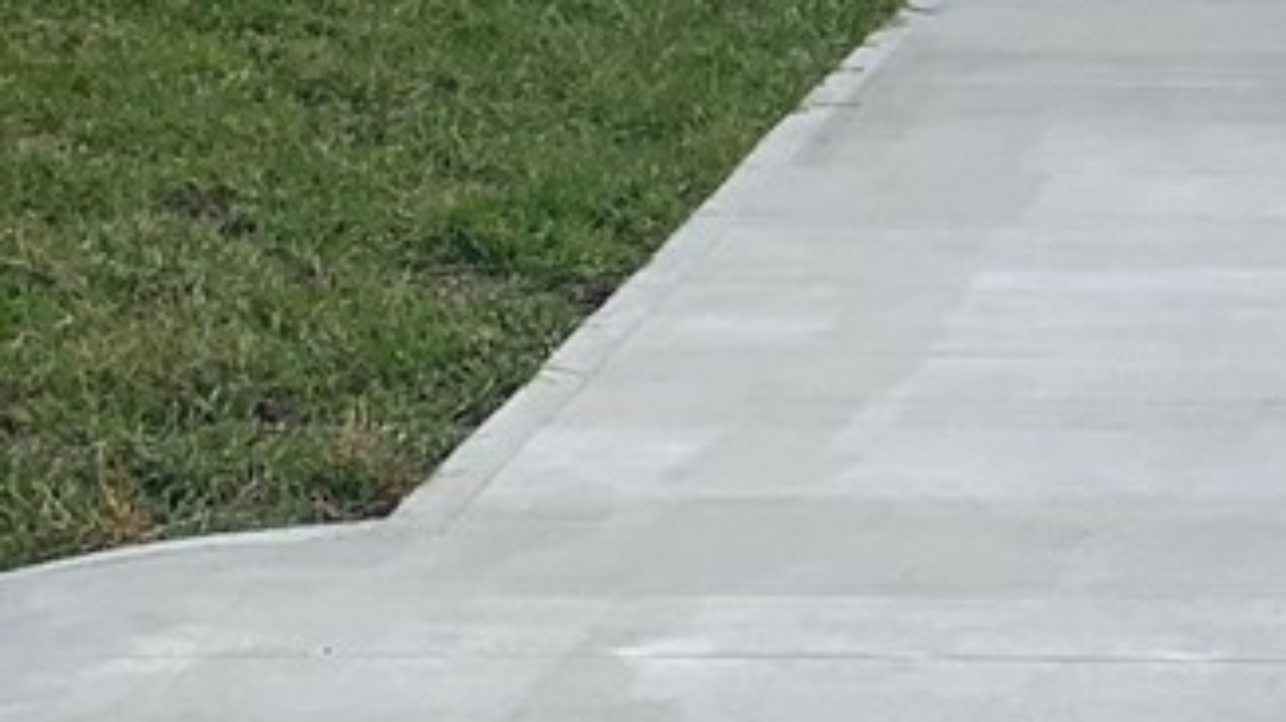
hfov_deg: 14.4
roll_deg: -0.8
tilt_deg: +3.1
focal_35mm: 139
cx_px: 1968
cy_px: -659
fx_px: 4738
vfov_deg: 8.3
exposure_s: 1/3788
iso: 25
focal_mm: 4.25
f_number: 1.8
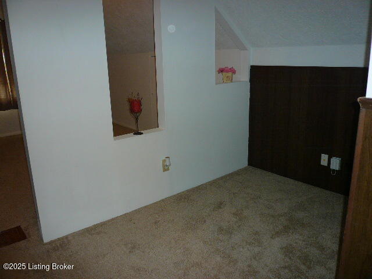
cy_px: 140
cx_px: 186
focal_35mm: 28
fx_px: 301
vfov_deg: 49.7
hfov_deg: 63.4
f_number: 2.8
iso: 100
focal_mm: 4.6
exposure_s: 1/30
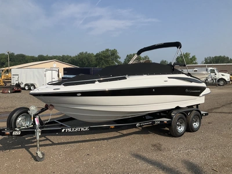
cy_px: 87
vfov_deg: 48.2
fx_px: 194
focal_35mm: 29
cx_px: 116
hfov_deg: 61.7
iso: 25
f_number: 1.8
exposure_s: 1/2667
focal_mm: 3
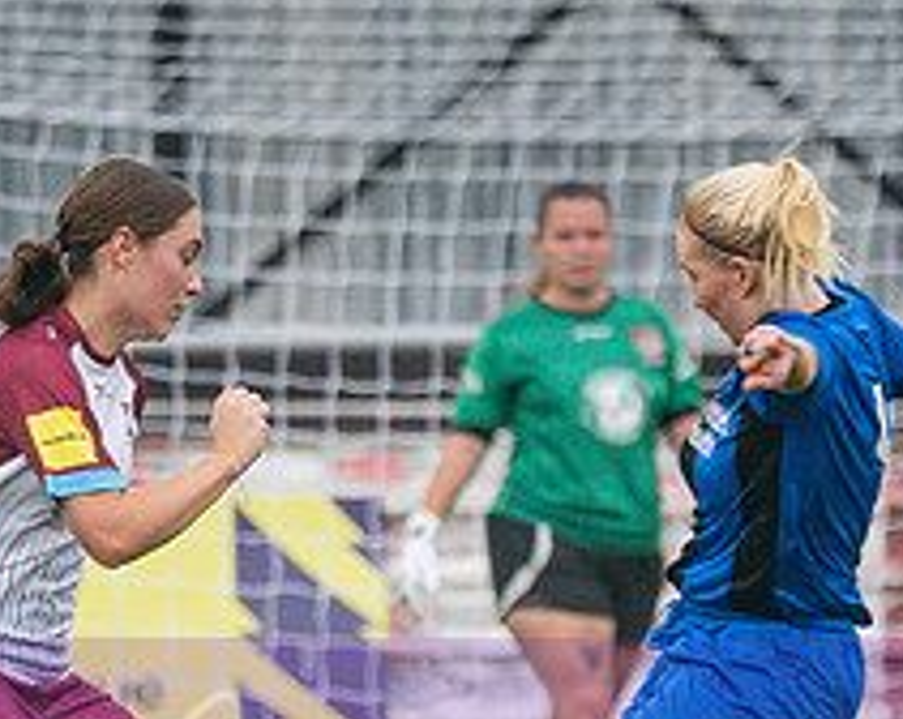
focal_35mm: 1927
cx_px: 194
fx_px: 51405
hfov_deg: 1.0
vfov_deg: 0.8
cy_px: 799
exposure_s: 1/1000
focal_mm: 300
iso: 400
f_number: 4
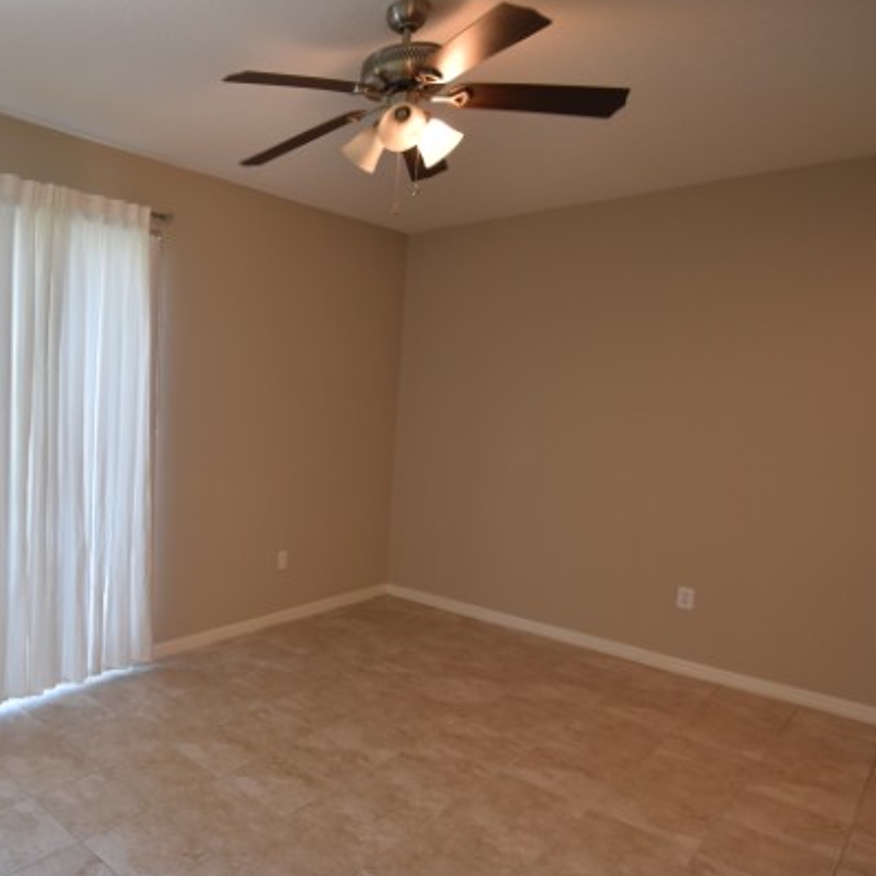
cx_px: 158
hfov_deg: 61.0
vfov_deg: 67.2
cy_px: 461
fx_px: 659
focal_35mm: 23
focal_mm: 10
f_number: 4.8
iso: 400
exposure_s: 1/90
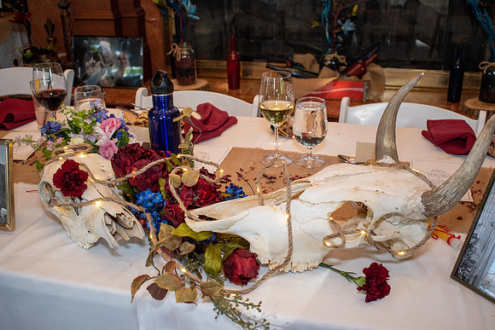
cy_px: 165
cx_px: 248
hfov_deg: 51.3
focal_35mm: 38
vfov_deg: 35.5
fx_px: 516
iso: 800
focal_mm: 25
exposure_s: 1/80
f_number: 4.5
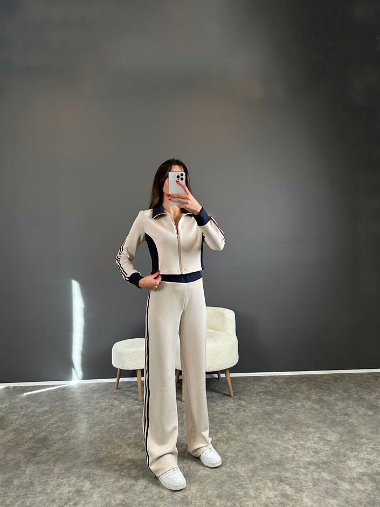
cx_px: 190
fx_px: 351
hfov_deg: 56.8
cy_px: 254
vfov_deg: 71.6
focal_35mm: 24
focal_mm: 6.86
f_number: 1.78
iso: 125
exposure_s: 1/121
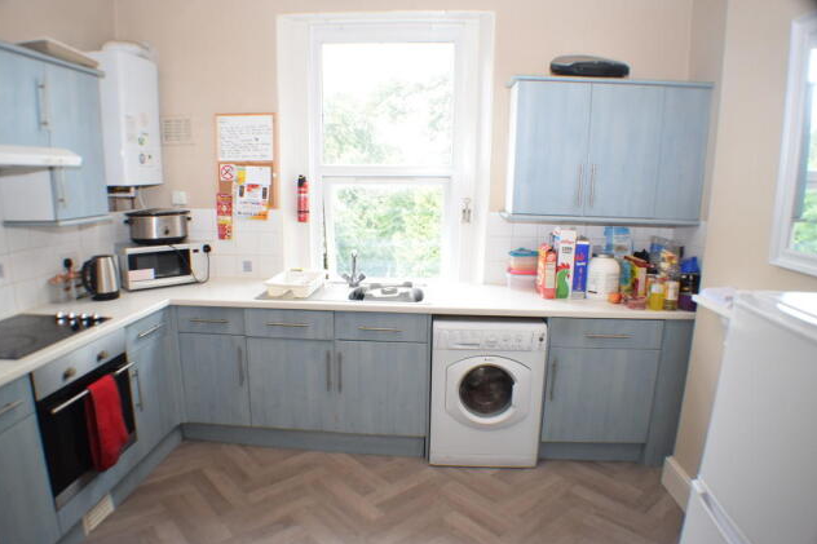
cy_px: 281
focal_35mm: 28
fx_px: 635
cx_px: 396
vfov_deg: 46.4
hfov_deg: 65.5
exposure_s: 1/80
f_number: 4.5
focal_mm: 18
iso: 400
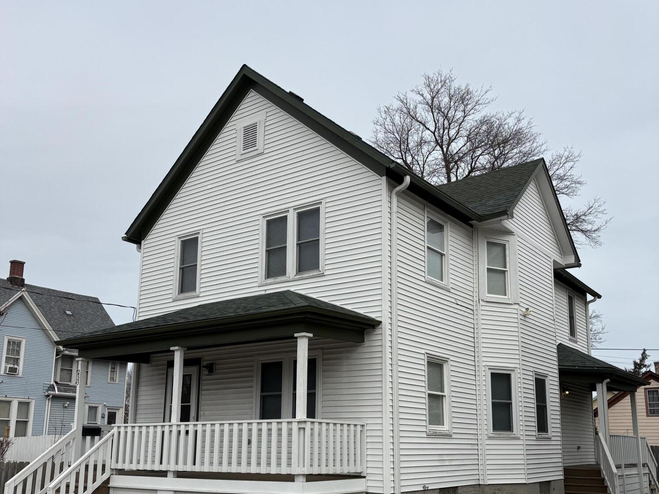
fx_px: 666
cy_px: 302
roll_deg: -0.2
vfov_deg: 40.5
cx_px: 328
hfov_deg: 52.6
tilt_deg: +12.3
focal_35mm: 35
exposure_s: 1/4065
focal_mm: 5.96
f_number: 1.6
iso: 50
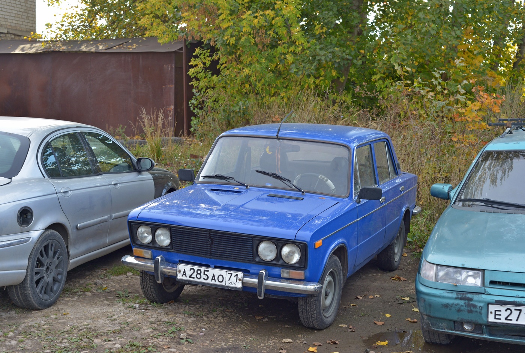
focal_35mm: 50
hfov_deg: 39.5
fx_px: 731
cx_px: 262
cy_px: 176
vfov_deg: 27.1
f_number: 5.6
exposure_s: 1/250
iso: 400
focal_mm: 50
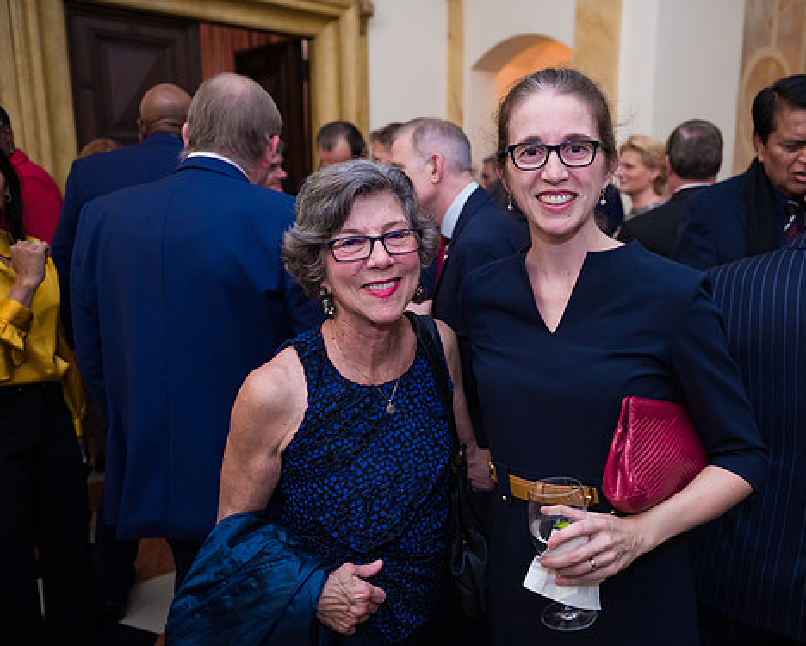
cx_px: 494
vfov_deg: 51.6
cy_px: 324
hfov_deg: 61.5
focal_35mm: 28
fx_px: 668
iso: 1600
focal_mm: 24
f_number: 3.2
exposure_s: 1/125
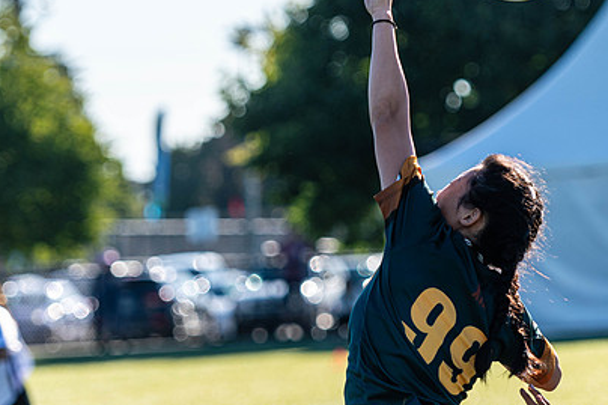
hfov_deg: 7.1
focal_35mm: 291
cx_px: 396
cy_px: 189
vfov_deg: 4.7
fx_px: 4912
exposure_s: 1/1250
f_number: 3.2
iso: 100
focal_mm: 135
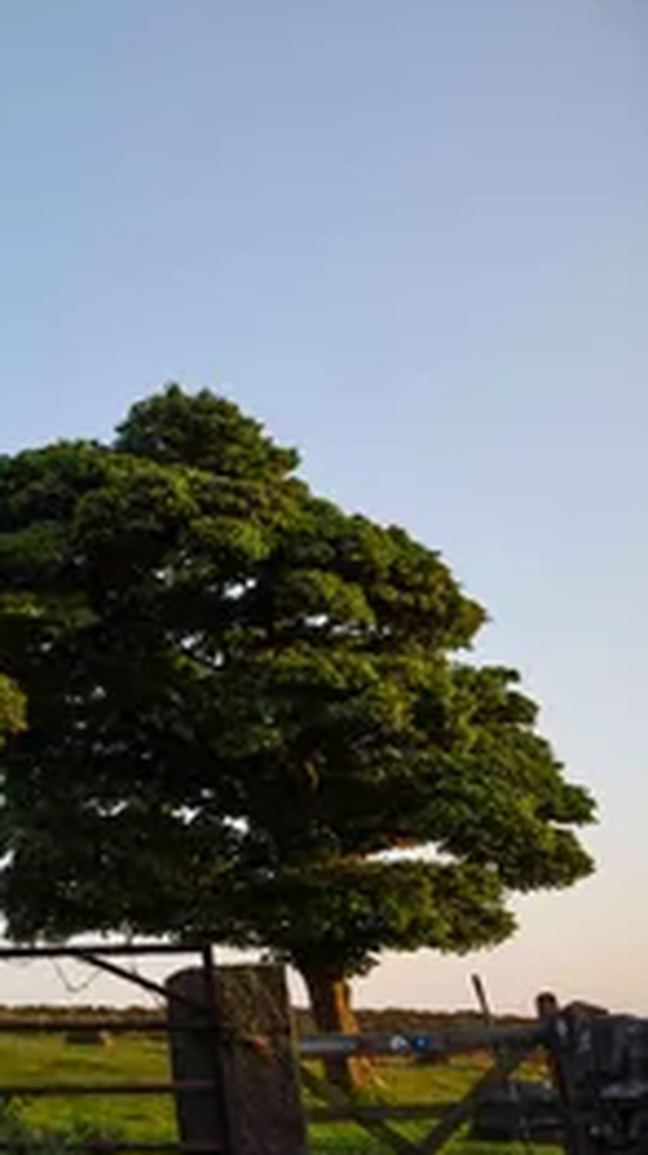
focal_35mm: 48
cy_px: 608
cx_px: -406
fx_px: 1469
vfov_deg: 42.9
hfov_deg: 20.2
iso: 400
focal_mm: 24
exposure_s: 1/320
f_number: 6.3
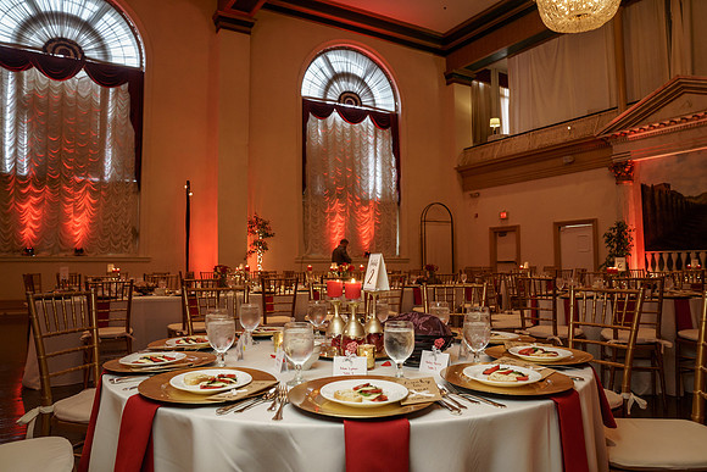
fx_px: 511
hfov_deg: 69.4
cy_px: 236
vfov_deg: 49.6
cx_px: 354
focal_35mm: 26
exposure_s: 1/50
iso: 2000
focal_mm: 26
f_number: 5.6
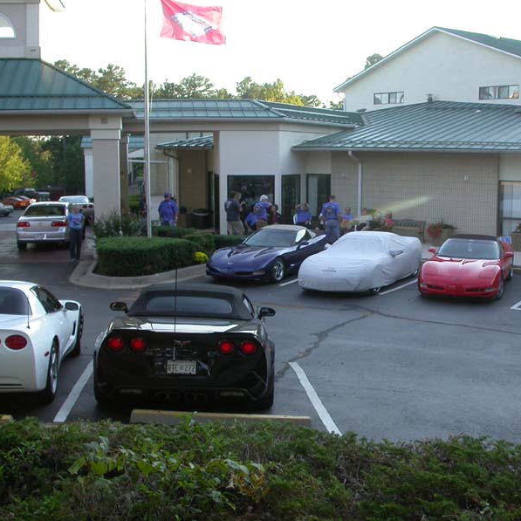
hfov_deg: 37.3
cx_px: 332
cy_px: 260
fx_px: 766
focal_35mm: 45
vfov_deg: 37.6
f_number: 4.2
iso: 100
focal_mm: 7.85
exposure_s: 1/114
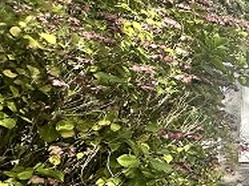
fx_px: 431
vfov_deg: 24.3
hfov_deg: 18.5
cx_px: 511
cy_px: 121
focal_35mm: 60
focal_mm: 2.22
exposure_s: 1/1103
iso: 50
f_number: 2.2
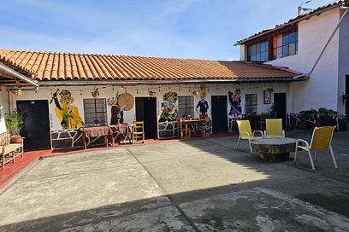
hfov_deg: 71.5
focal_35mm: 25
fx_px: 242
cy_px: 116
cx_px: 175
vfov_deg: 51.3
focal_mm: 6.3
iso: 10
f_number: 1.7
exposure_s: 1/439
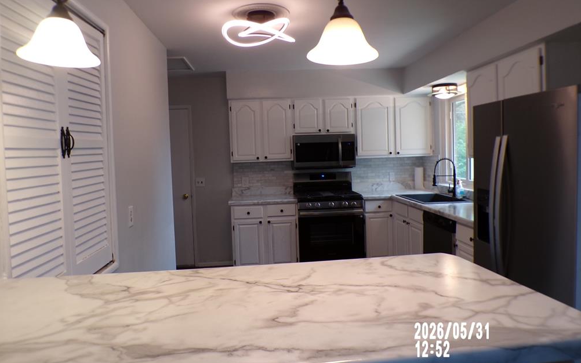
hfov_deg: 70.4
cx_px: 286
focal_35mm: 26
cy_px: 166
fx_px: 412
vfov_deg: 47.5
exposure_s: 1/34
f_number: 3
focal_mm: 4.3
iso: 100
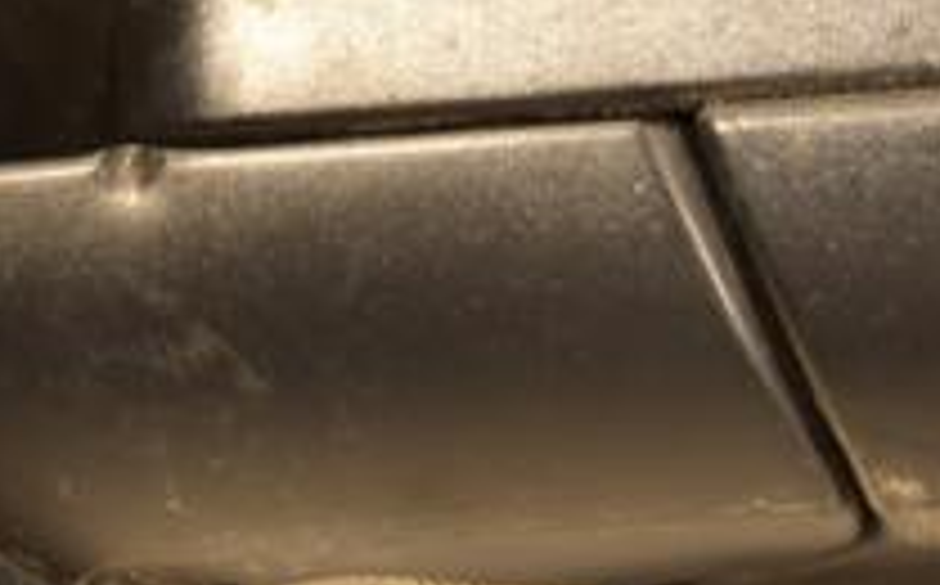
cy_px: 99
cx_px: 796
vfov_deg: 5.1
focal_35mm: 255
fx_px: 6524
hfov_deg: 8.2
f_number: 5
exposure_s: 1/100
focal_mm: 58
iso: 800
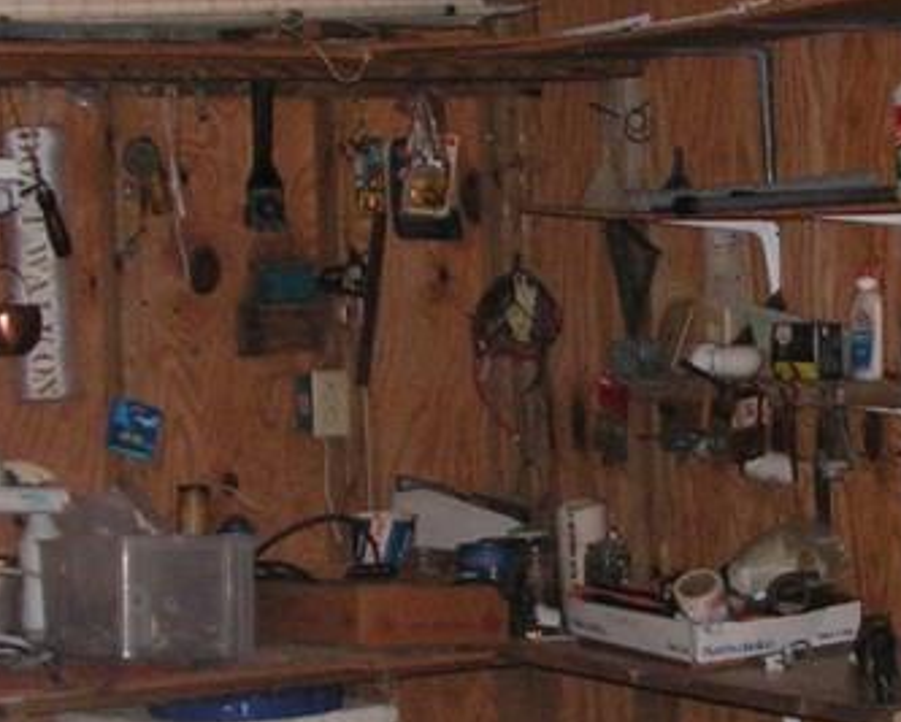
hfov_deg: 17.6
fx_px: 2882
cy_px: 449
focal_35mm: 108
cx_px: 758
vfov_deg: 14.3
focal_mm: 6
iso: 200
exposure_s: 1/40
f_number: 3.2
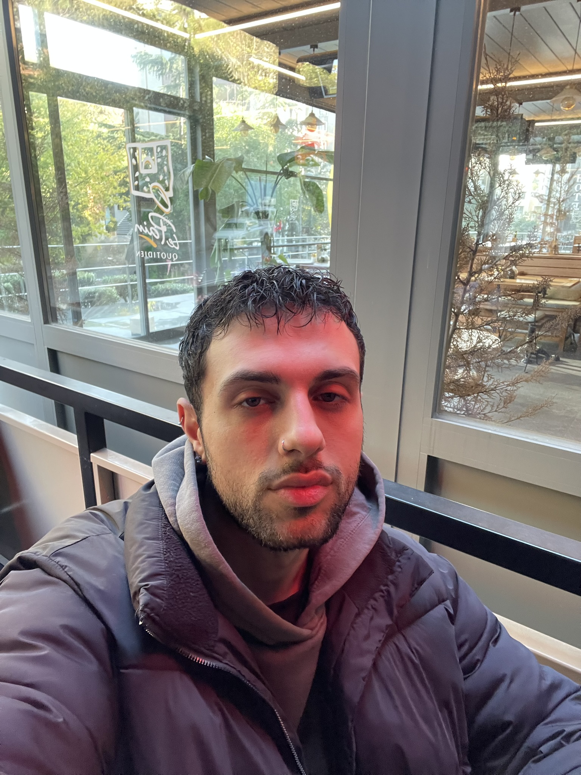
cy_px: 388
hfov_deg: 58.9
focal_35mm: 23
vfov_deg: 73.9
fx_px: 515
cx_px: 290
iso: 320
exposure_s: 1/50
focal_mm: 2.71
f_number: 2.2
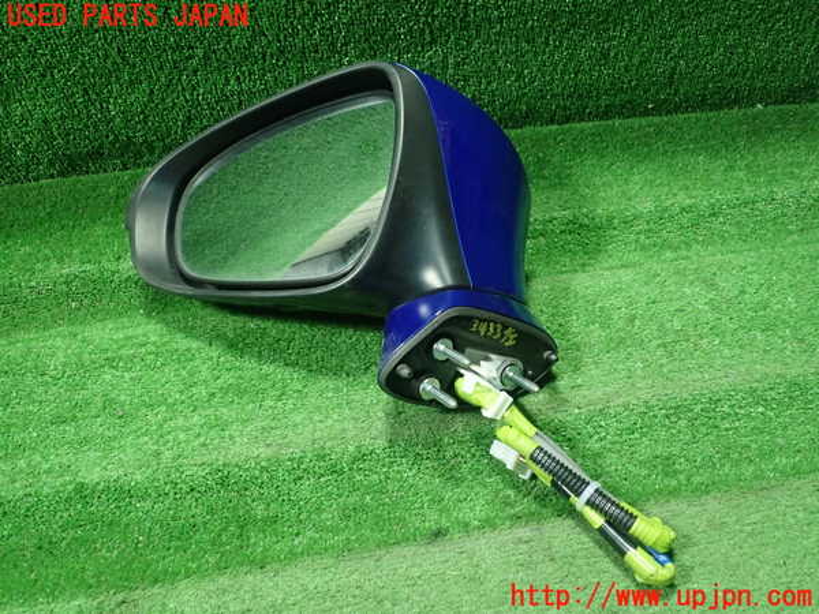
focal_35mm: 30
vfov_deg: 46.8
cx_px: 410
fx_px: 710
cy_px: 307
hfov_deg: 60.0
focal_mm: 5.5
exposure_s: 1/125
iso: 640
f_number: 2.3
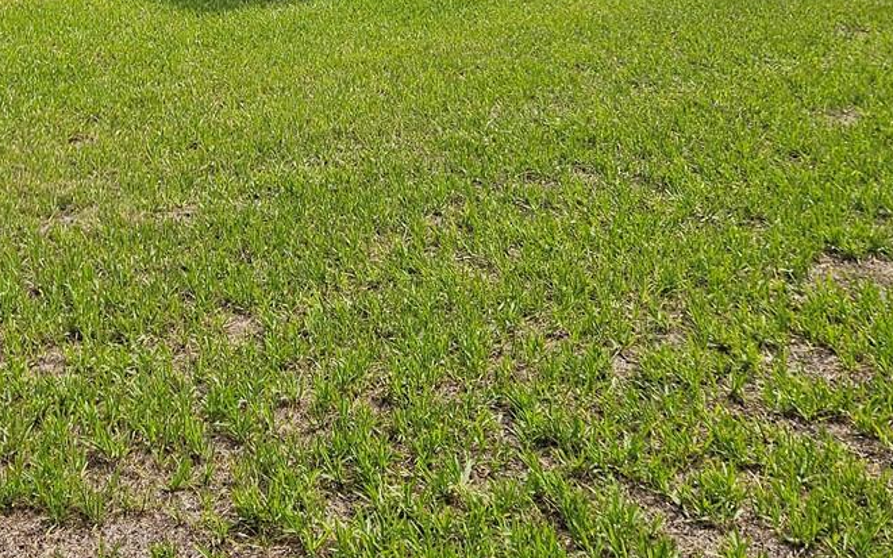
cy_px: -153
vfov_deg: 20.3
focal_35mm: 59
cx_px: 163
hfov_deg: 33.4
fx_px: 1436
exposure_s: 1/1314
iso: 25
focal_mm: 5.4
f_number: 1.8
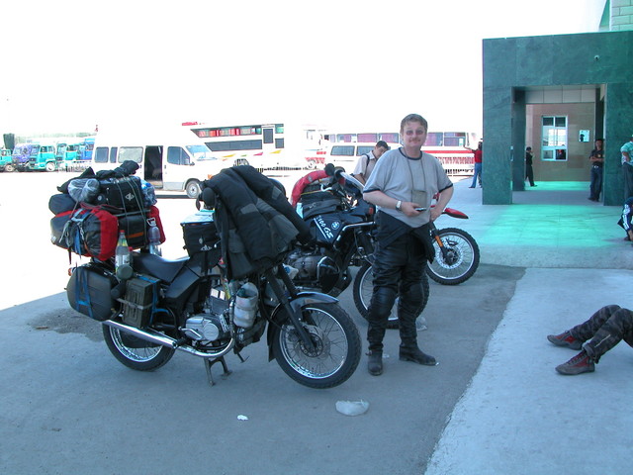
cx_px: 316
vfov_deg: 40.7
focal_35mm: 35
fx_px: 640
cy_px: 238
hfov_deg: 52.6
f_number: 5
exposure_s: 1/90.7
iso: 100
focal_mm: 8.9
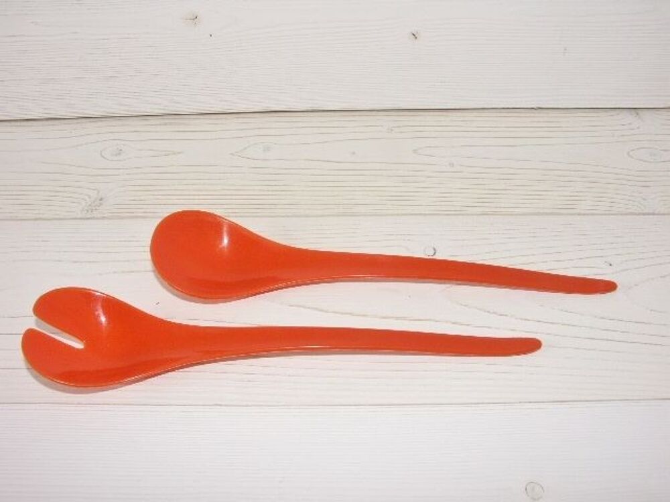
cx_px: 335
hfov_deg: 61.7
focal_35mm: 29
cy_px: 251
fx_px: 561
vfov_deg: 48.2
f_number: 6.3
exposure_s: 1/50
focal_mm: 7.5
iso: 64
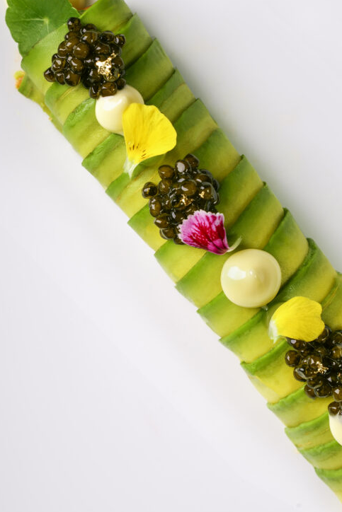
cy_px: 182
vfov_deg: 20.6
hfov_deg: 13.8
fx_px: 1410
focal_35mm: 99
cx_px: 114
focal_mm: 70
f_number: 14
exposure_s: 1/250
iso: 200
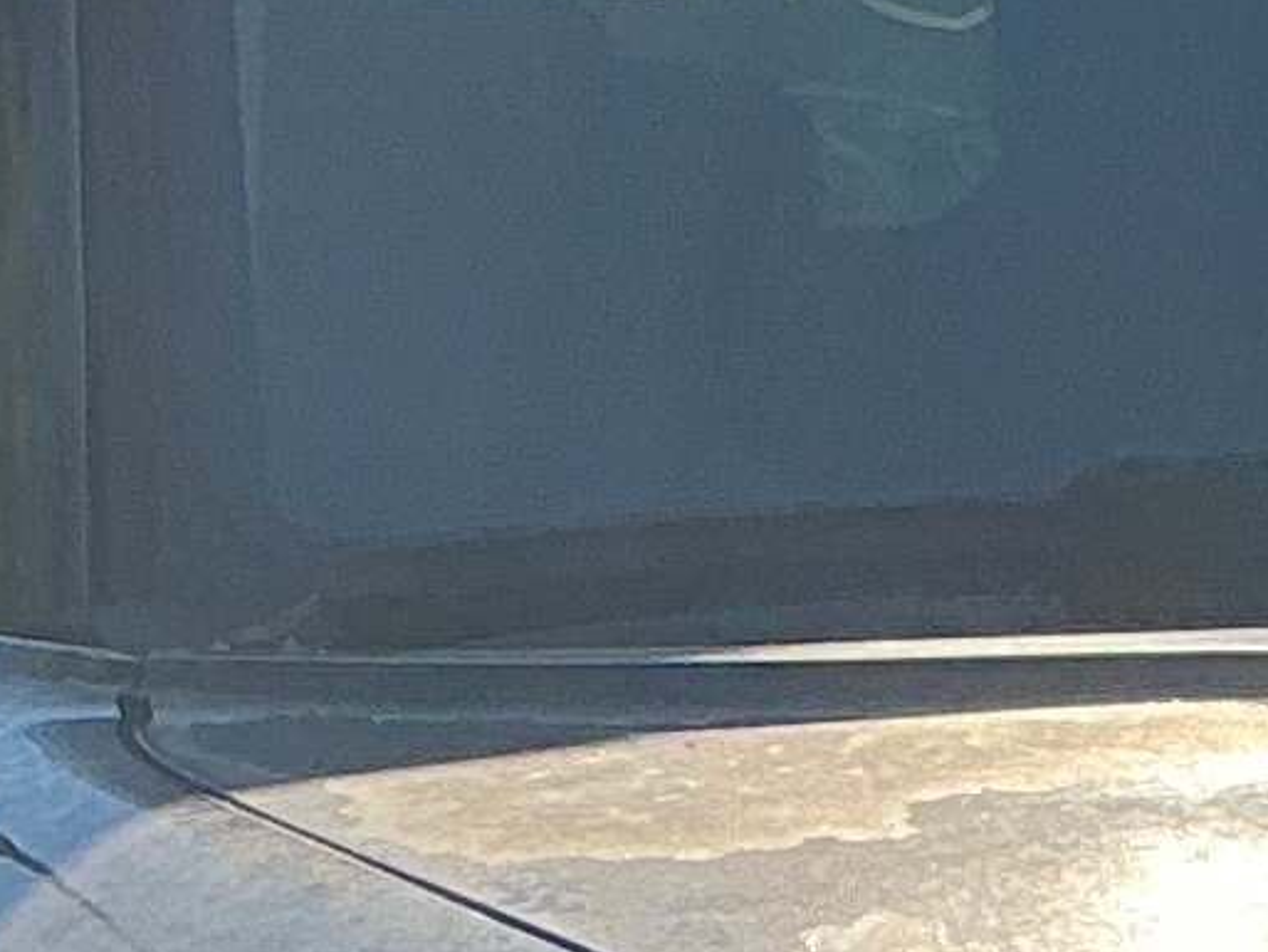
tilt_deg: -11.1
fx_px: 8354
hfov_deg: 8.5
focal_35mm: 228
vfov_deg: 6.4
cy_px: 1654
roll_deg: -0.8
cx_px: 1990
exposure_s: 1/912
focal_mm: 3
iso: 25
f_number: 1.8
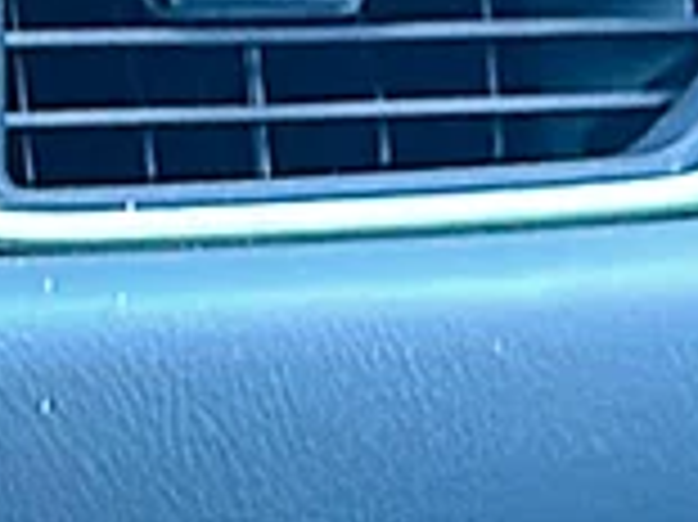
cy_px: 628
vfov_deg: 8.3
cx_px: -369
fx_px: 3546
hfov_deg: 10.8
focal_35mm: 176
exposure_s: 1/66
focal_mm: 6.86
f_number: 1.78
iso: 250
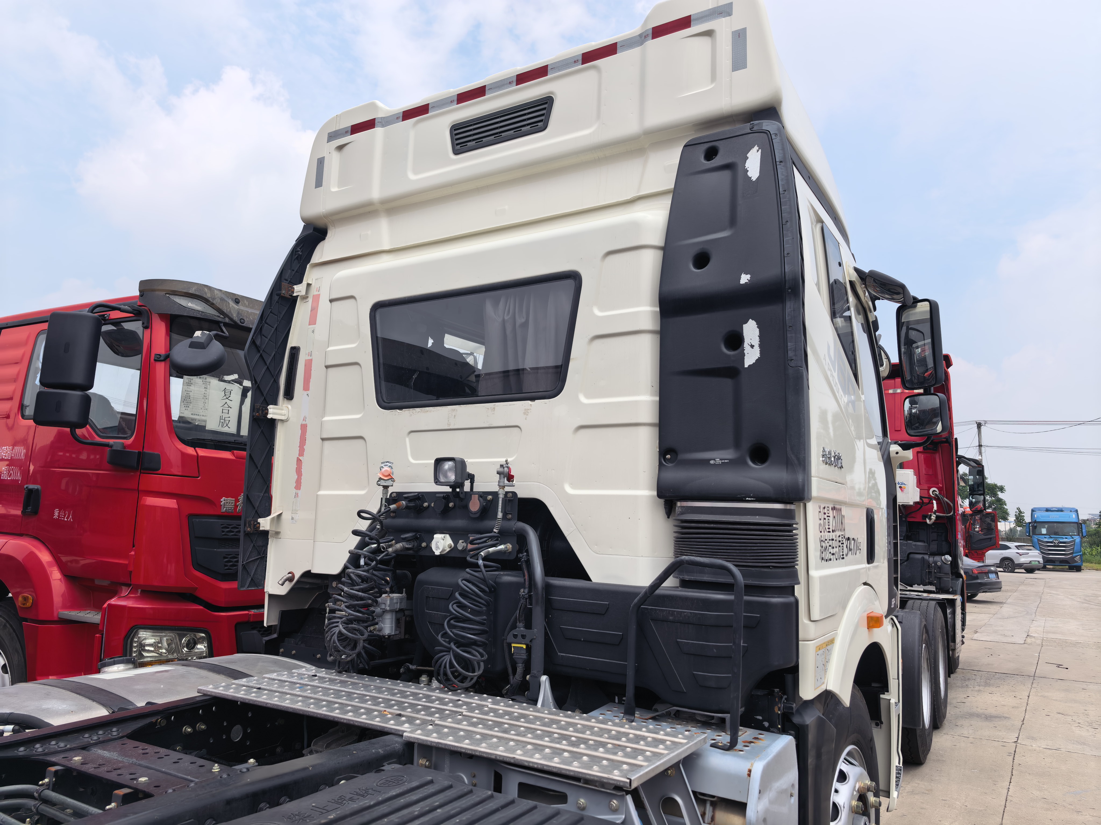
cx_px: 550
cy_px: 412
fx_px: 763
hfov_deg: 71.6
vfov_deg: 56.8
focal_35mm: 24
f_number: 2
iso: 50
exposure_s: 1/4274
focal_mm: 6.98
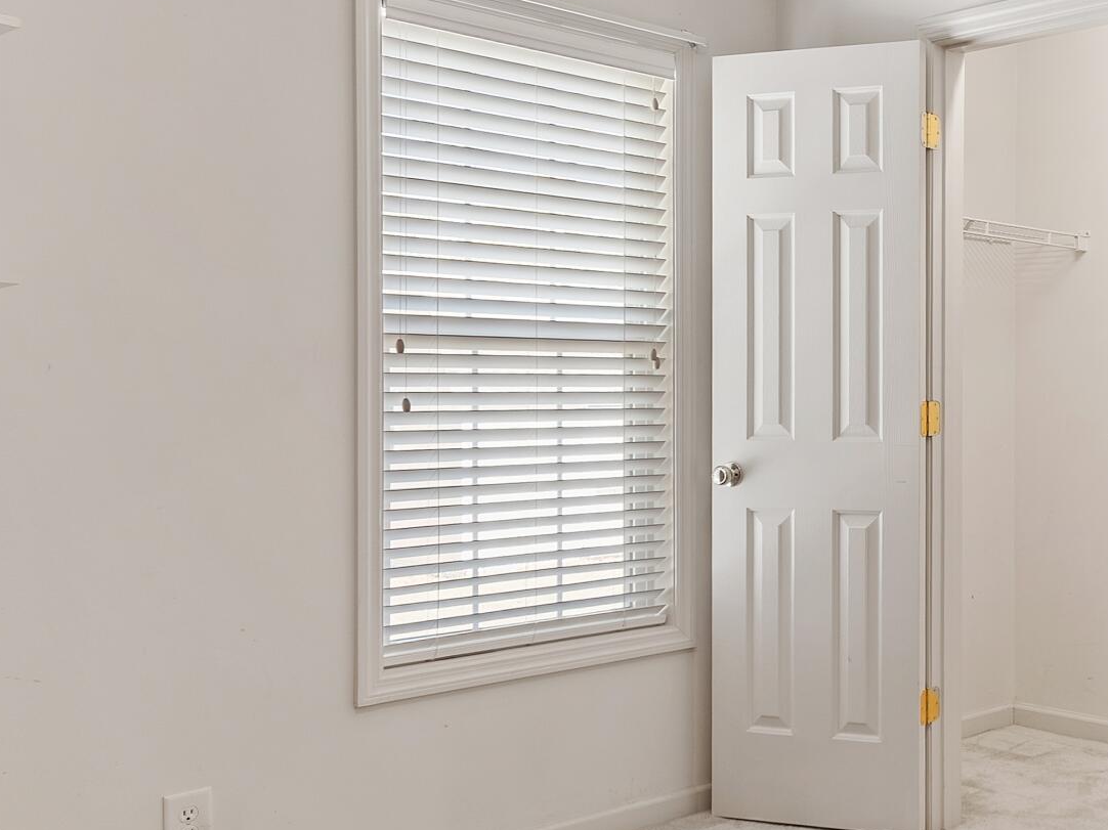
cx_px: 1086
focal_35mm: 40
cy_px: 385
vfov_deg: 35.9
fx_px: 1280
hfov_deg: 41.3
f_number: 4.5
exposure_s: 1/3
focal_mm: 10
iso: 100
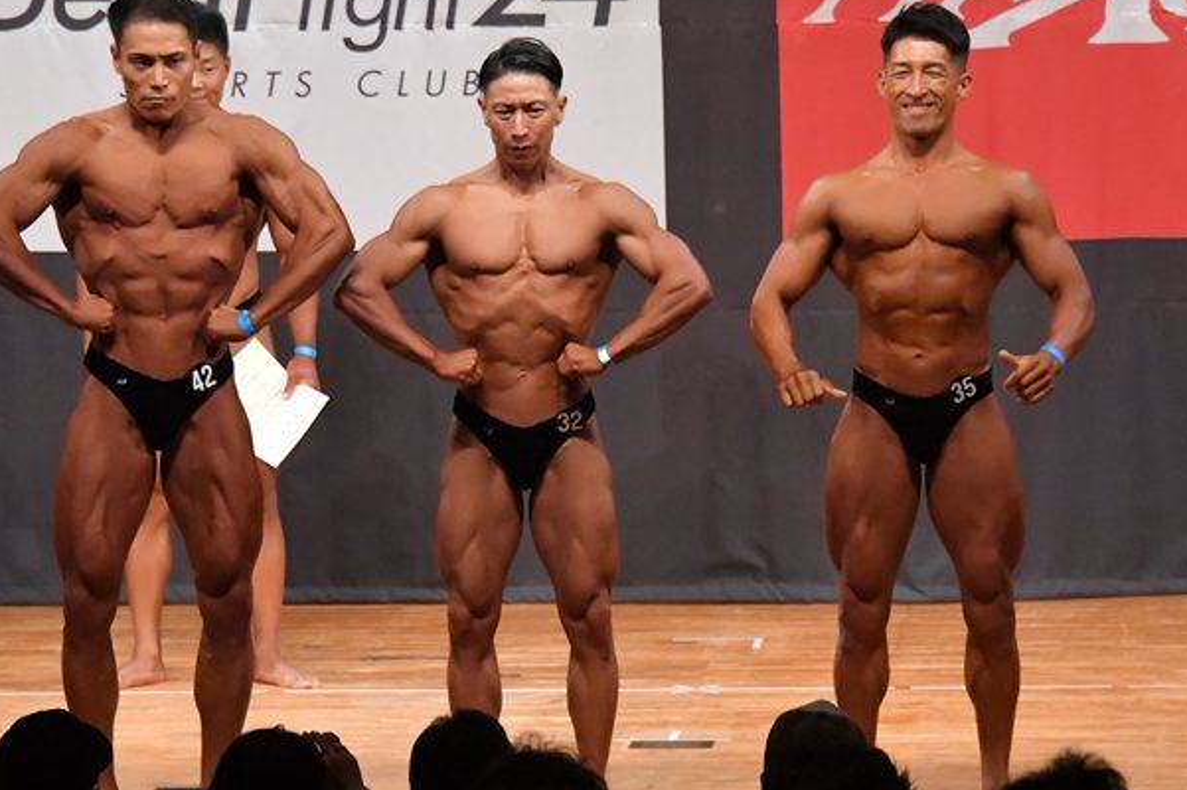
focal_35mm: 290
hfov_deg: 7.1
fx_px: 9556
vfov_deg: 4.7
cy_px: 419
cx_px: 509
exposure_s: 1/400
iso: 9000
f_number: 5.6
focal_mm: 150
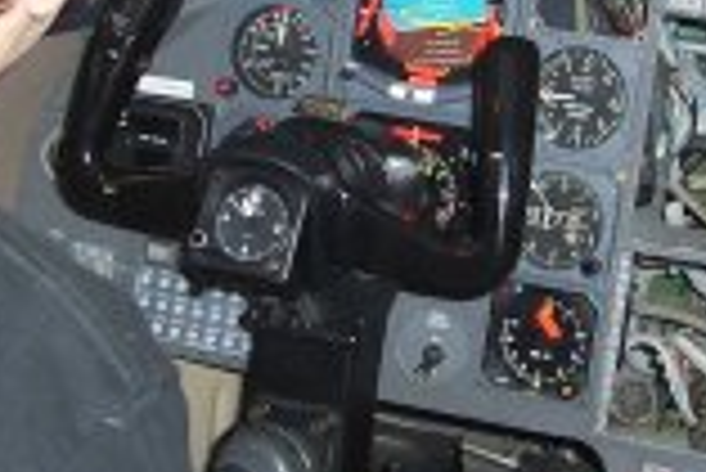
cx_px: 436
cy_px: 139
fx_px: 1924
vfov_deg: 14.0
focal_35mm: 98
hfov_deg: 20.8
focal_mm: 5.6
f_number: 2.8
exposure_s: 1/60
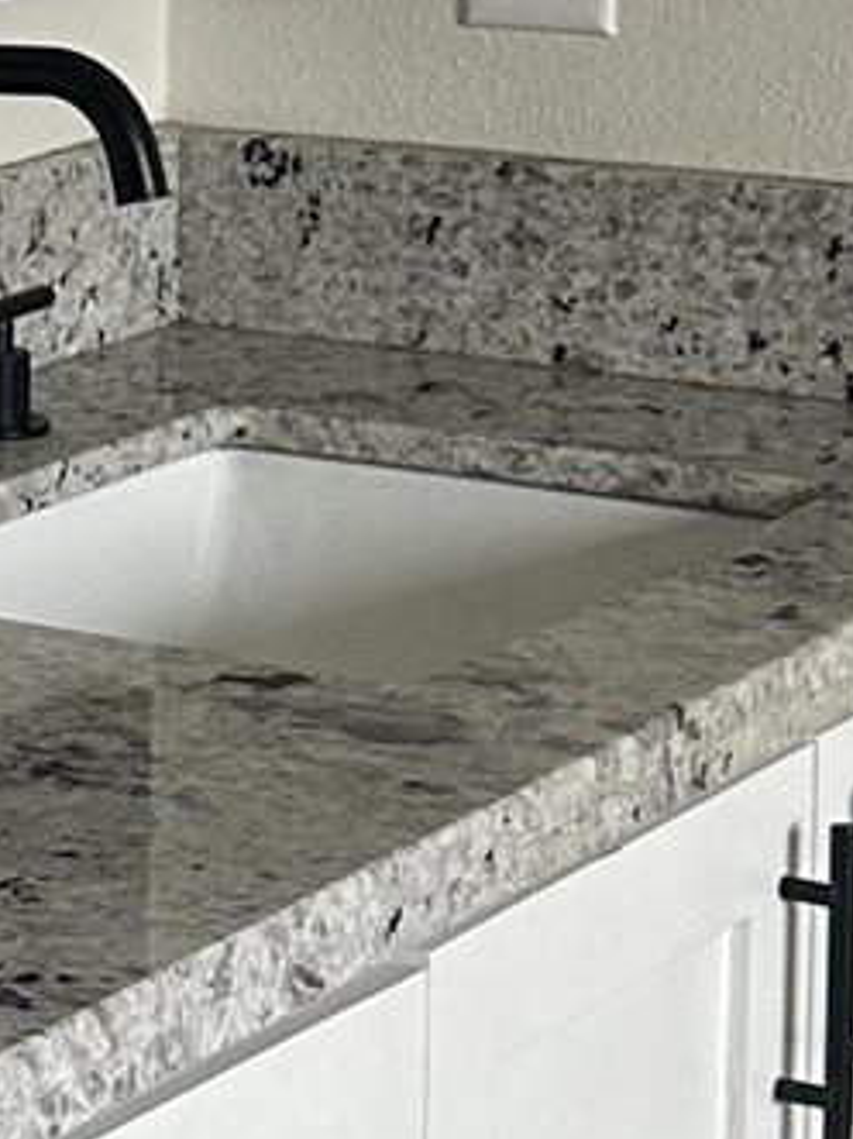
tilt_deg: -8.2
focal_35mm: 167
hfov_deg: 8.3
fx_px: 5490
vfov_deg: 11.8
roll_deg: -0.4
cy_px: 134
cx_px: -1083
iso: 125
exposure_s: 1/120
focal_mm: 6.86
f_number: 1.78
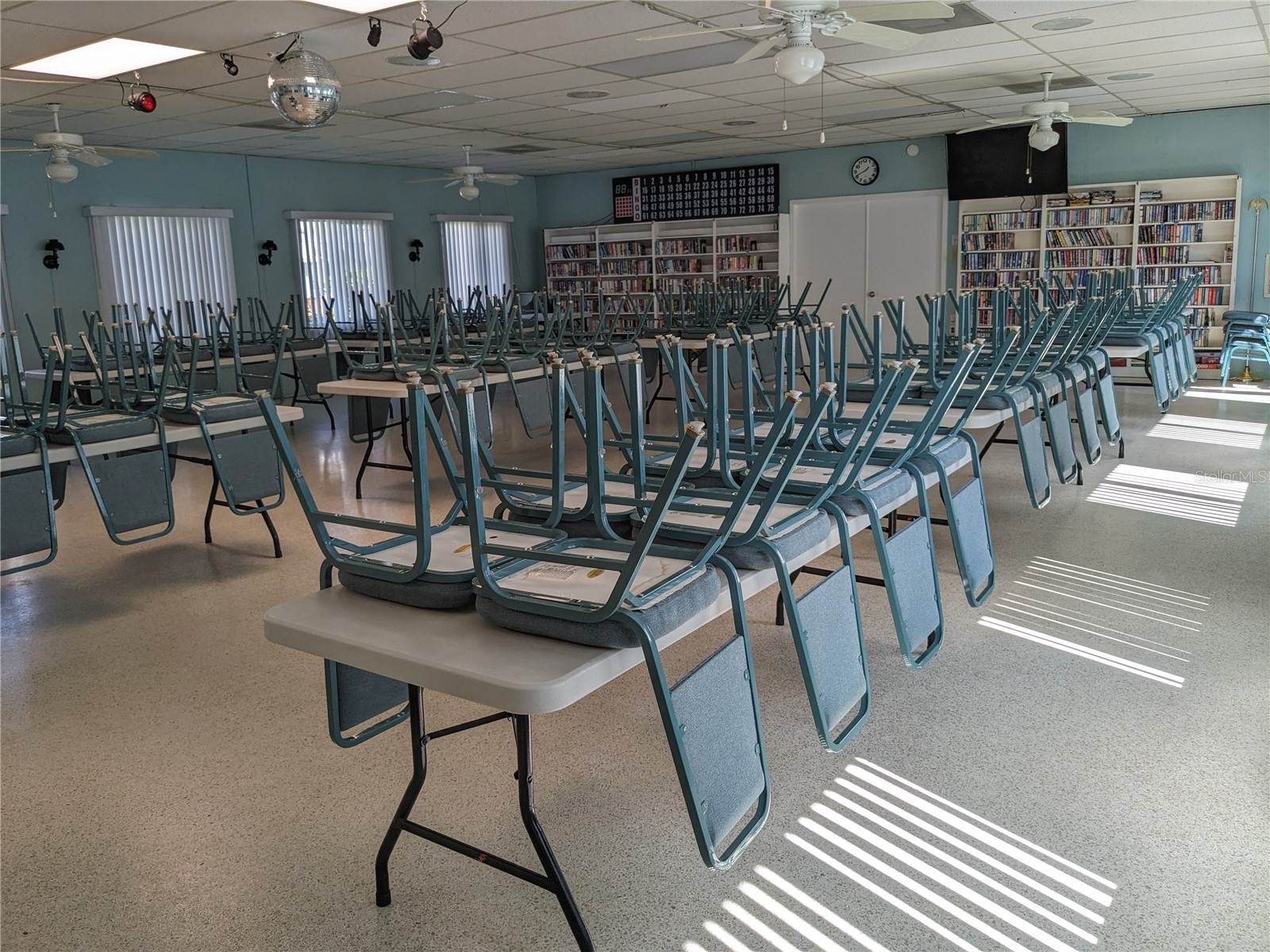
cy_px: 476
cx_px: 635
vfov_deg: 51.4
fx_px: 991
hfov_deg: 65.3
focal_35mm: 27
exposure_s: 1/181
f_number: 1.73
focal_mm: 4.38
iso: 35
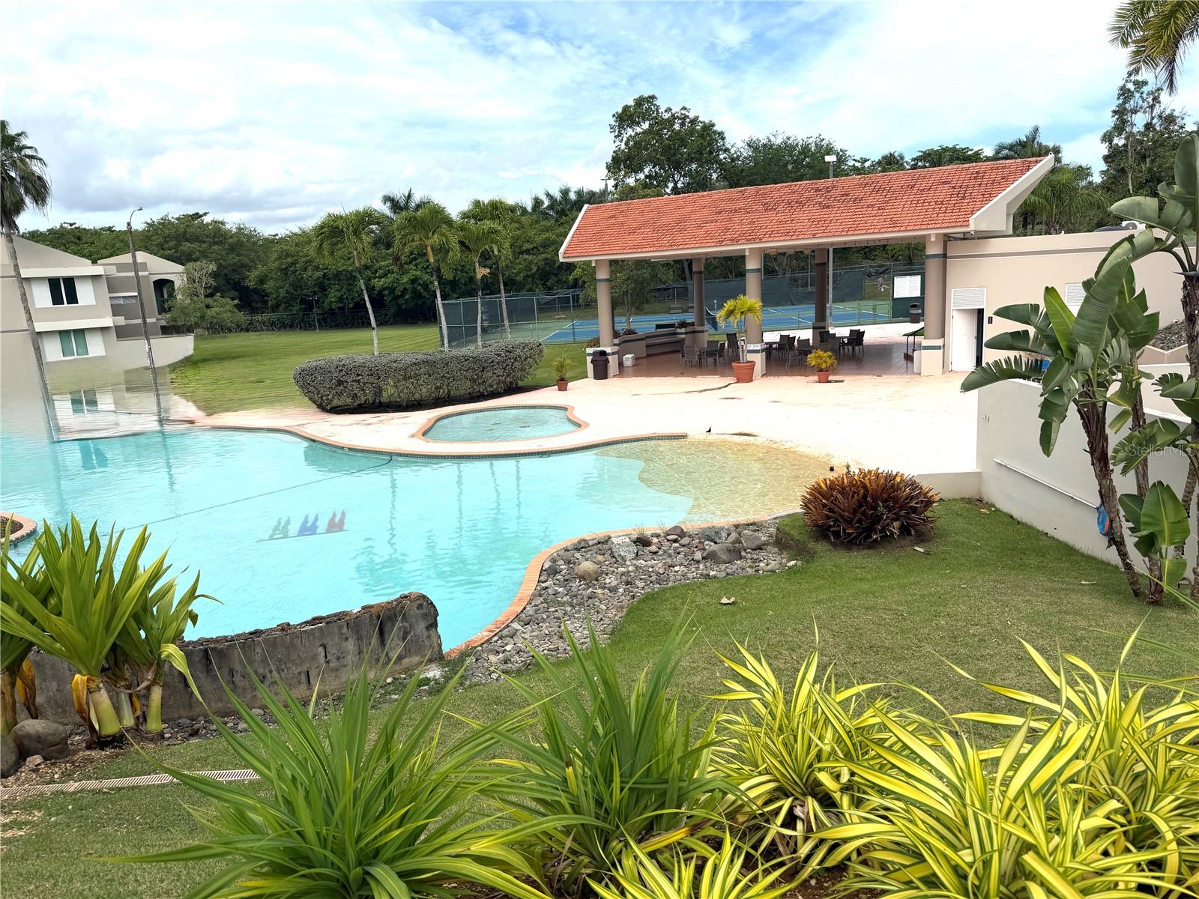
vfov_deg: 56.8
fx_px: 831
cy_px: 450
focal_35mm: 24
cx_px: 600
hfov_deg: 71.6
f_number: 1.78
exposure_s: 1/6173
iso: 80
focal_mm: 6.76
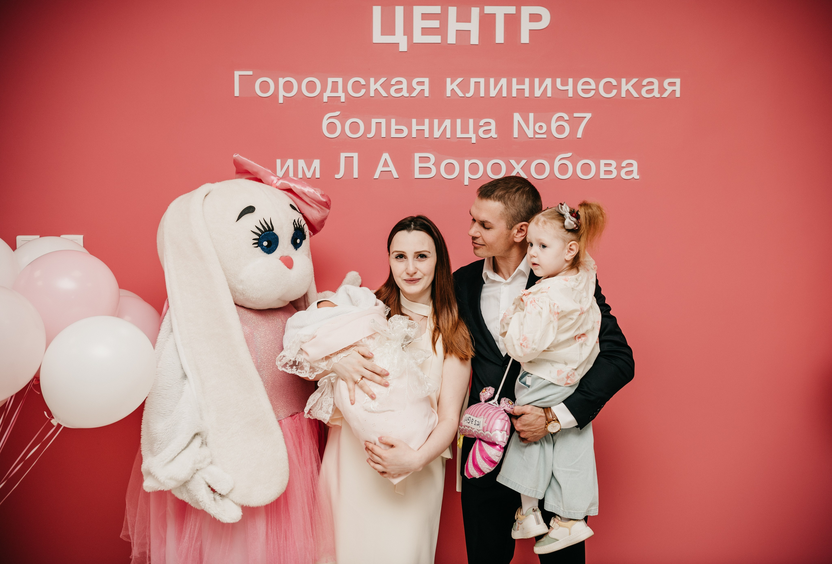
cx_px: 429
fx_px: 762
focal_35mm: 33
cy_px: 278
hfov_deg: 57.2
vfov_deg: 40.6
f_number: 4
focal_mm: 32
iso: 125
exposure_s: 1/160
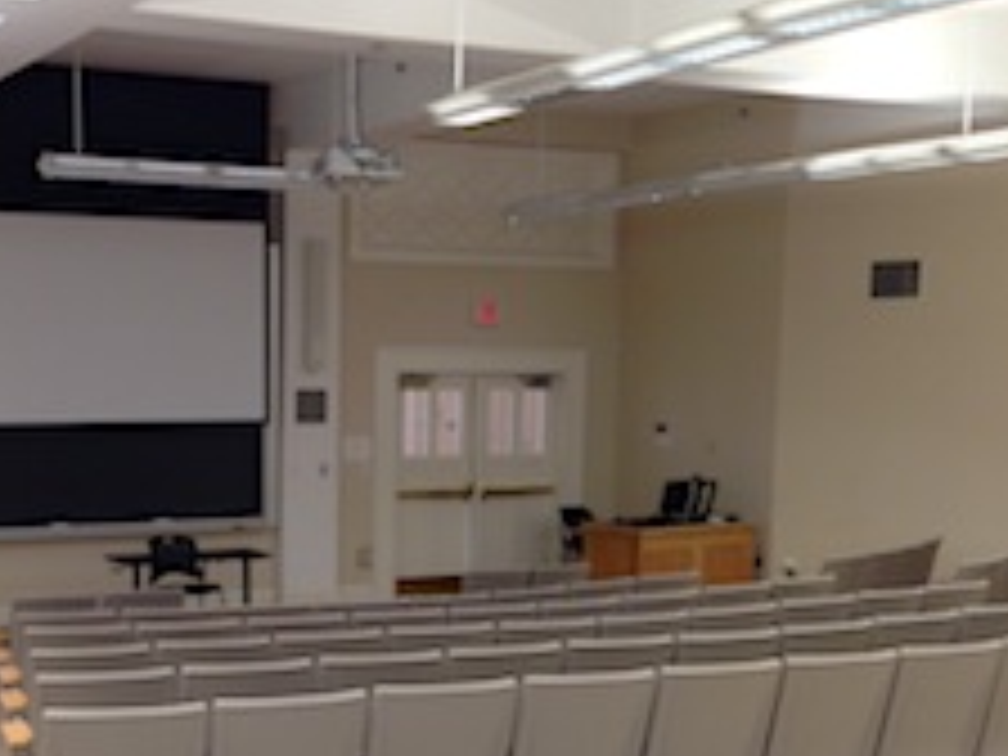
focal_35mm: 59
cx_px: 284
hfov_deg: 32.2
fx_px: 1718
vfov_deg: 24.5
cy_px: 567
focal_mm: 4.13
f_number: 2.4
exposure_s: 1/20
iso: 64
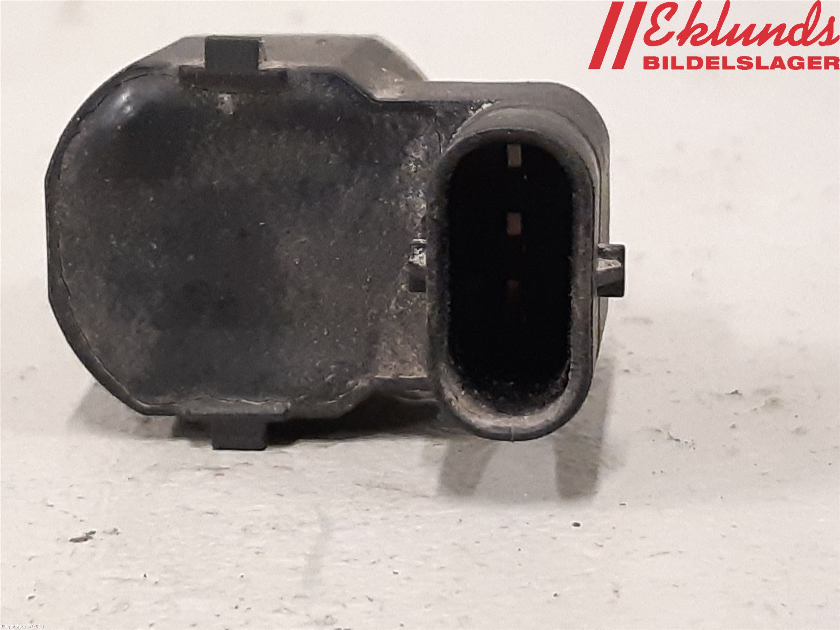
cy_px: 315
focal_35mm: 26
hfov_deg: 67.3
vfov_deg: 53.1
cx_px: 420
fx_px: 631
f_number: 1.7
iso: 250
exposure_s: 1/50
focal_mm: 3.93
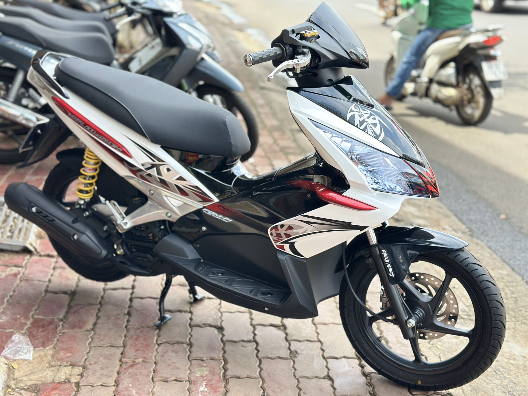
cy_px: 198
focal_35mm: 48
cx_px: 264
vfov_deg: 30.3
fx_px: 732
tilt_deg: -17.2
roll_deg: +0.5
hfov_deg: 39.7
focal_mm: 6.86
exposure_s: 1/552
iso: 80
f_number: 1.78
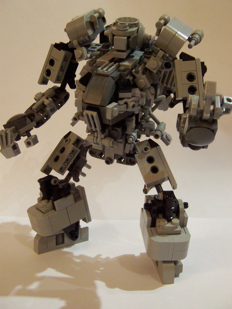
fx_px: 322
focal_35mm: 36
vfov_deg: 51.4
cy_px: 154
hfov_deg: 39.7
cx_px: 116
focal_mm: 5.6
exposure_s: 1/10
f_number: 2.8
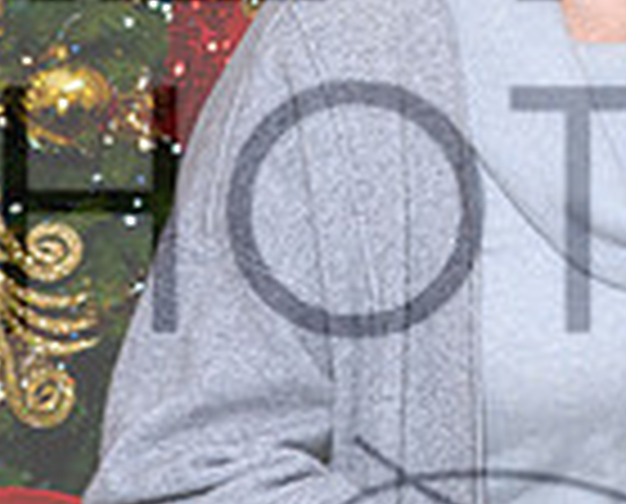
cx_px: 1067
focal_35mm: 117
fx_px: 2174
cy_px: -9
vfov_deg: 13.1
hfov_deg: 14.7
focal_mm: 30
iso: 1250
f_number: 4.5
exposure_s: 1/160
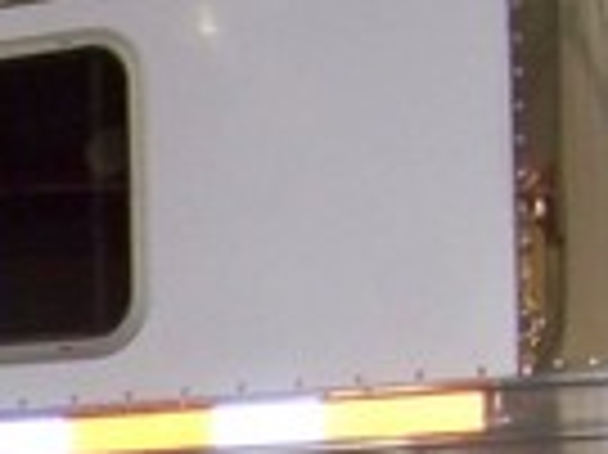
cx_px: -333
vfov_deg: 7.8
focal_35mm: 187
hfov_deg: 10.2
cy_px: 668
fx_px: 3282
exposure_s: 1/30
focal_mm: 5.85
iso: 200
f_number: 2.8
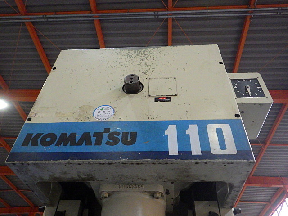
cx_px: 144
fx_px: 233
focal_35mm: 28
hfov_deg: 63.4
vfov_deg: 49.7
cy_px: 108
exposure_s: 1/45
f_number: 3.5
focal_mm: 5
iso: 500
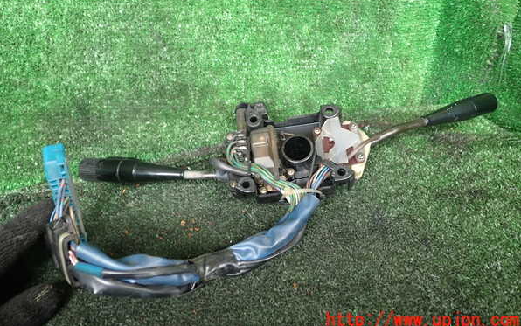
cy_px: 135
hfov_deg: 59.6
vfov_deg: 39.3
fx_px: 455
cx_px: 261
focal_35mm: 32
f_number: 2.3
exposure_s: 1/60
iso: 160
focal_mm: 5.4
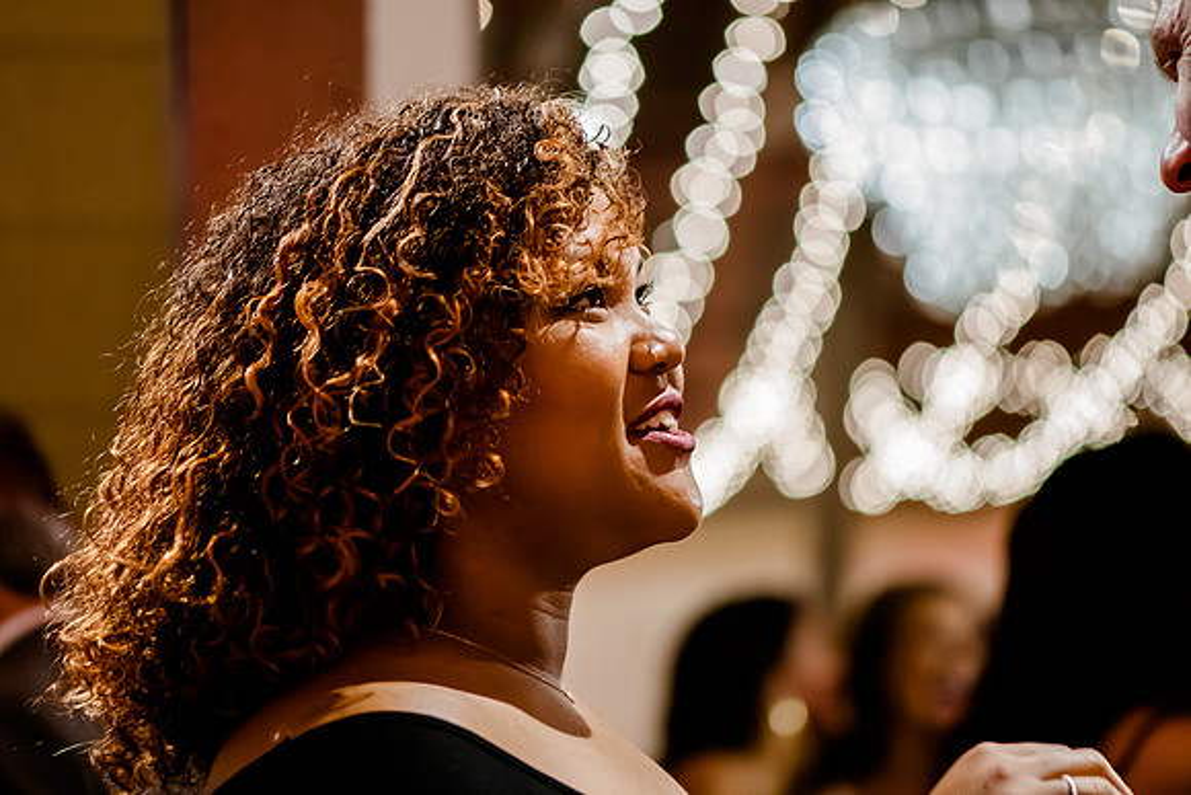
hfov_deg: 13.0
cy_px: 398
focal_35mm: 158
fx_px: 5212
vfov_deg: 8.7
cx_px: 596
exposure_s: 1/80
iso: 4000
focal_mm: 105
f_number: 2.8
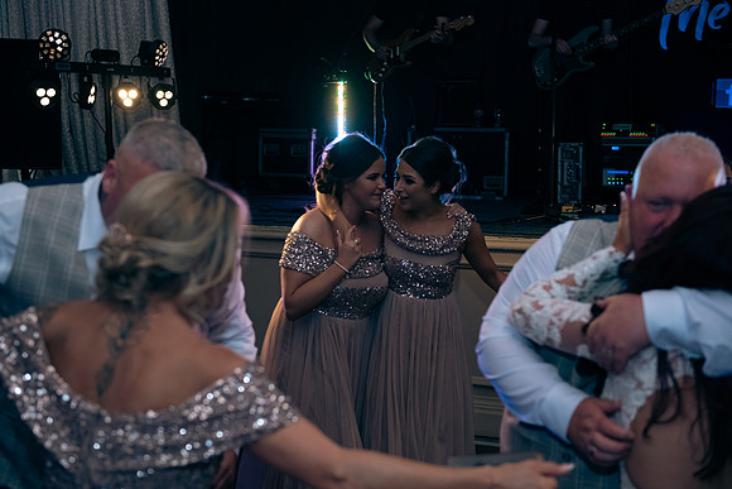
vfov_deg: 27.0
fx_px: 1017
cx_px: 366
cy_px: 244
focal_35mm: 50
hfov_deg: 39.6
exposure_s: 1/160
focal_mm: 50
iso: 640
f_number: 3.5
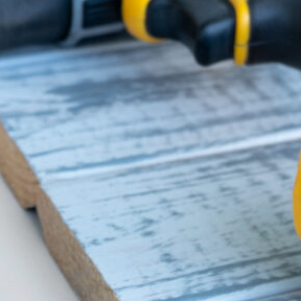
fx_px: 1279
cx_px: -85
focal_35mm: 130
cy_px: 187
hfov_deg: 13.0
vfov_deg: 13.4
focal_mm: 28.8
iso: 400
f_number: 4.5
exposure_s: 1/80
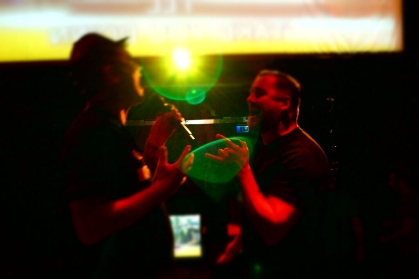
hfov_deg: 61.9
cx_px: 210
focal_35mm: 30
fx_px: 349
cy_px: 140
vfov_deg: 43.6
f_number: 5
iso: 3200
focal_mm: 20
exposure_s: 1/30
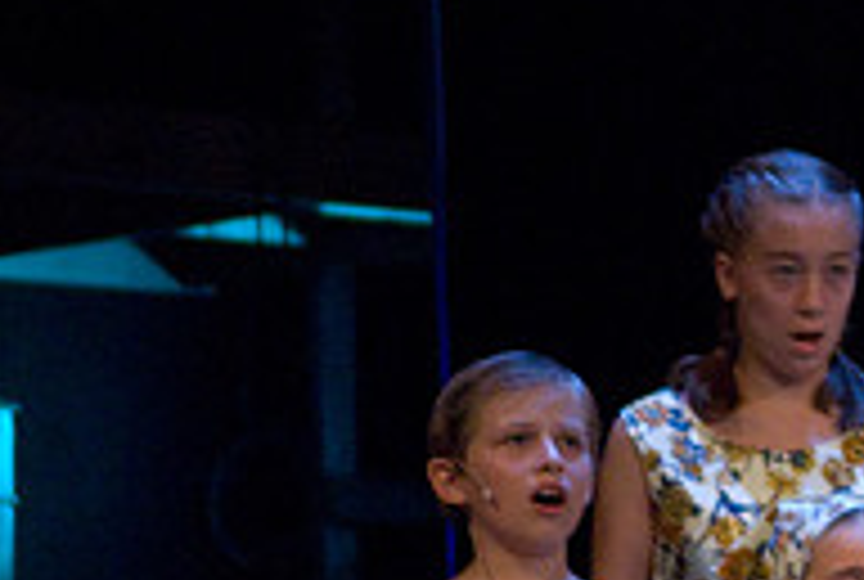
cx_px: 1264
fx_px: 8708
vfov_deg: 3.8
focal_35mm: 362
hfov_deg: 5.6
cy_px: 382
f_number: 2.8
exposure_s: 1/30
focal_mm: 80
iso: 1600
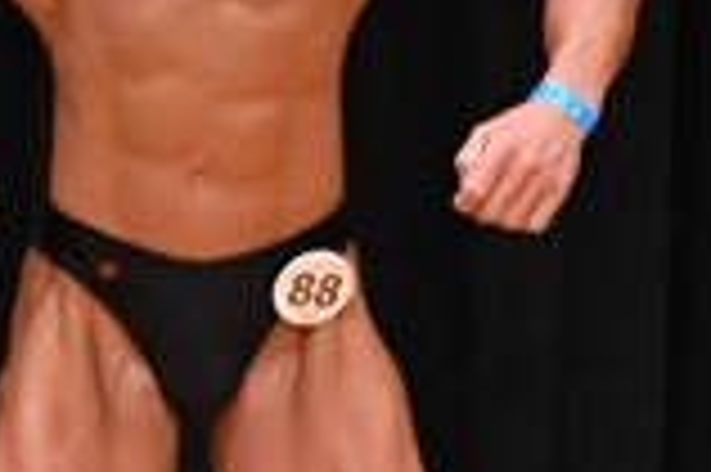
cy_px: 292
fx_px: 26141
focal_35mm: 1325
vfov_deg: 1.0
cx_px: -430
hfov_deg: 1.6
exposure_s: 1/400
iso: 4000
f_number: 5.6
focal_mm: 180
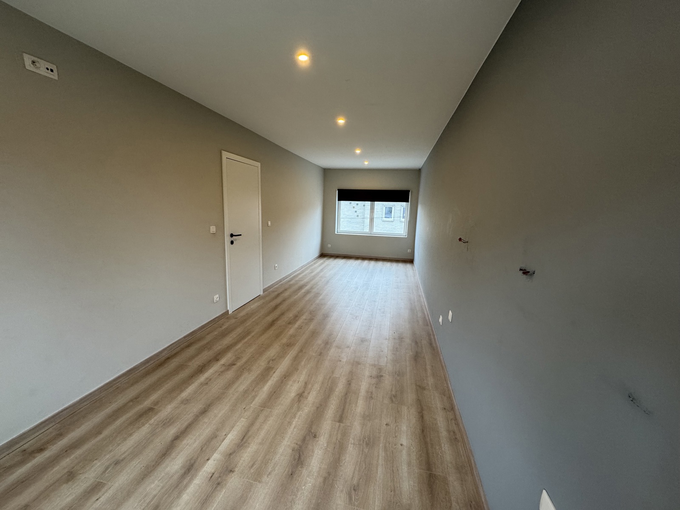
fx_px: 275
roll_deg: -1.6
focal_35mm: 14
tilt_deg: -10.3
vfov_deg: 85.7
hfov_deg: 102.1
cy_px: 255
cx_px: 340
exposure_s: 1/100
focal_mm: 2.22
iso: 200
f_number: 2.2
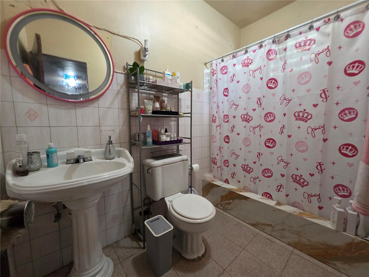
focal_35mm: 13
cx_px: 184
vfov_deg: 89.9
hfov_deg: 106.2
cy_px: 138
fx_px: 139
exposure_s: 1/60
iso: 400
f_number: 1.9
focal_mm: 2.2
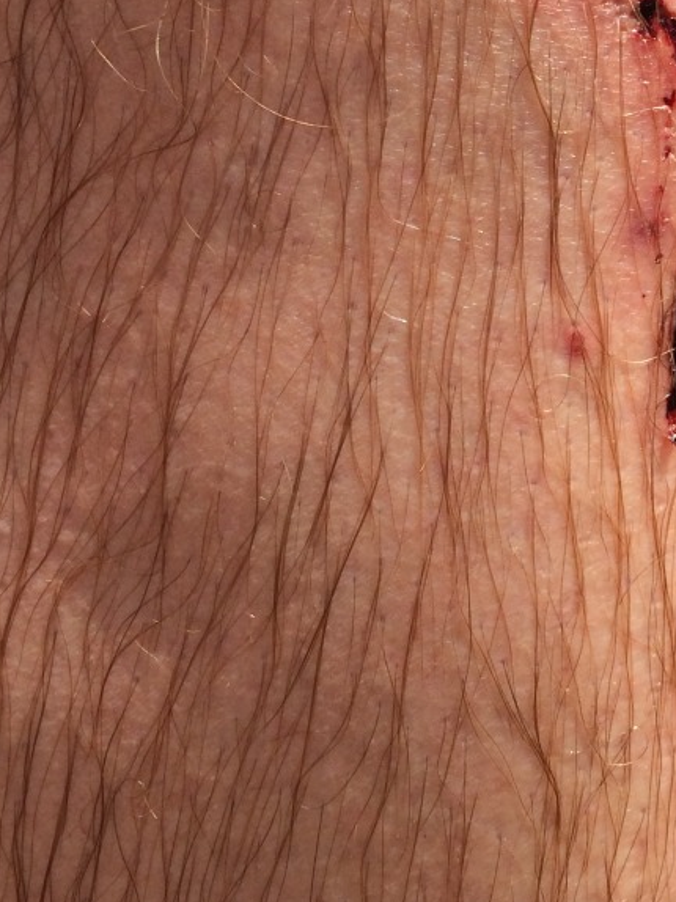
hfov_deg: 20.3
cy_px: 208
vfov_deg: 27.7
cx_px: 740
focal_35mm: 69
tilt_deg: -54.3
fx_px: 1798
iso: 32
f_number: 2.2
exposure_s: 1/805
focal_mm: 4.15
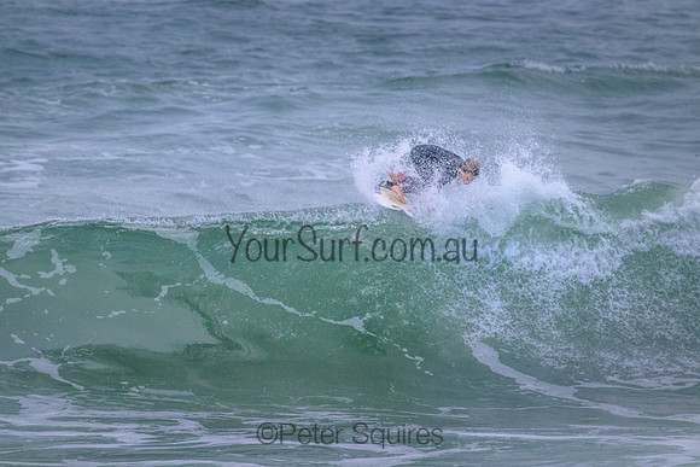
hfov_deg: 2.6
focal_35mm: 800
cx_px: 350
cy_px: 234
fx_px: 15558
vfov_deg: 1.7
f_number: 11
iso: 5600
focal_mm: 800
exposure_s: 1/2000
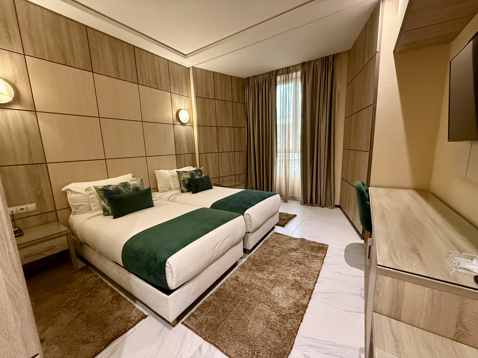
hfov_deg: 102.1
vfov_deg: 85.7
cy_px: 179
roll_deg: +2.2
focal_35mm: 14
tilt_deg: -9.3
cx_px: 239
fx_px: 193
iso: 800
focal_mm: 2.22
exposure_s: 1/54
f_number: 2.2
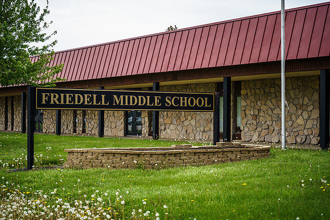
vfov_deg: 18.5
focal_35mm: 74
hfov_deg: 27.4
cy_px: 104
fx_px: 677
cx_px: 157
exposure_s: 1/1600
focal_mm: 70
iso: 400
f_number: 2.8
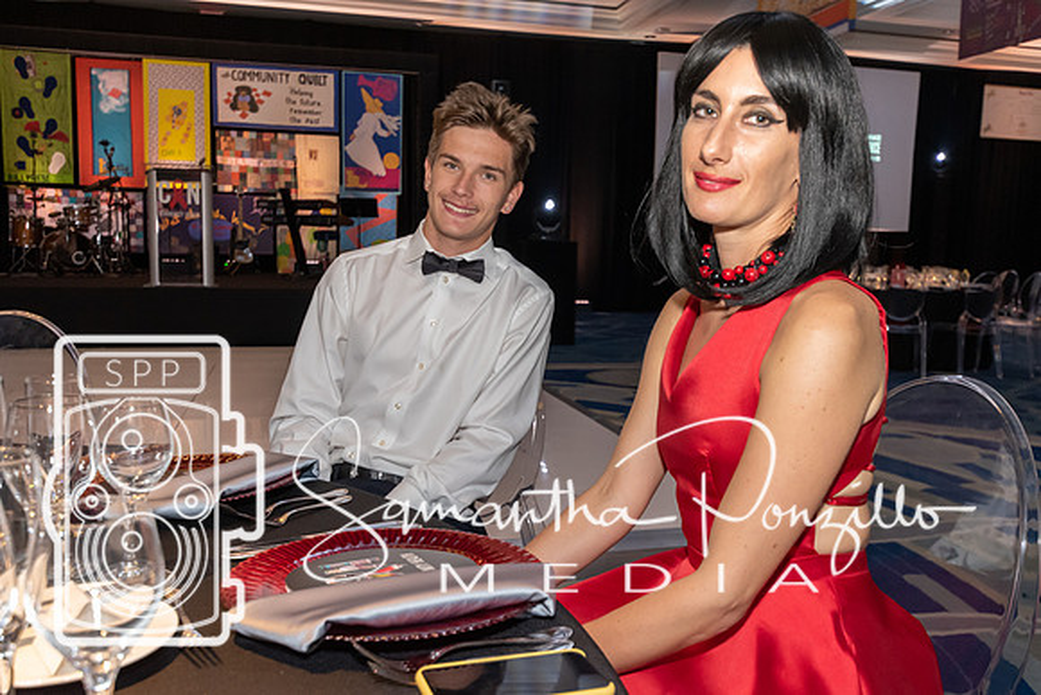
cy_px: 348
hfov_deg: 60.0
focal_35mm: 31
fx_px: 901
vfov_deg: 42.1
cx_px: 520
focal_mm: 20
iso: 2000
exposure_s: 1/60
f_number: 3.5
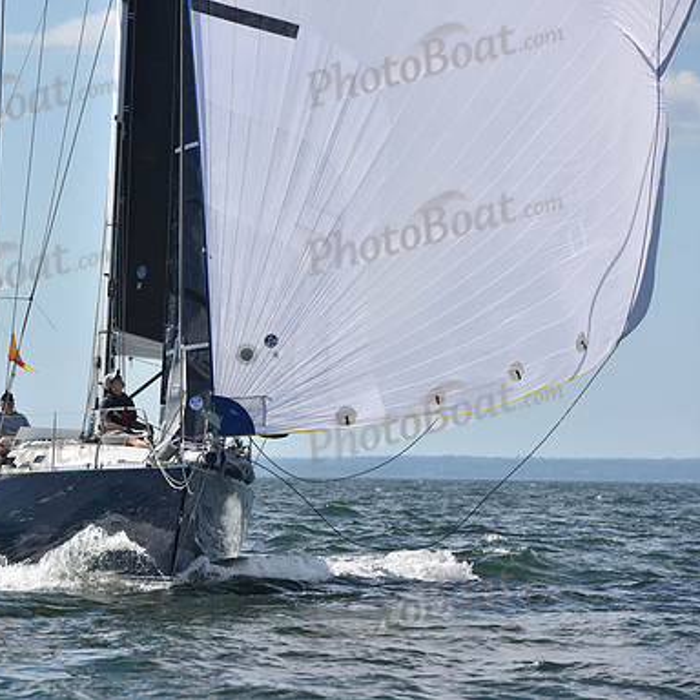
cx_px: 213
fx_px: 5880
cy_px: 349
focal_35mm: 257
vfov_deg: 6.8
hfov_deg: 6.8
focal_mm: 200
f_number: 9
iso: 320
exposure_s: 1/1250
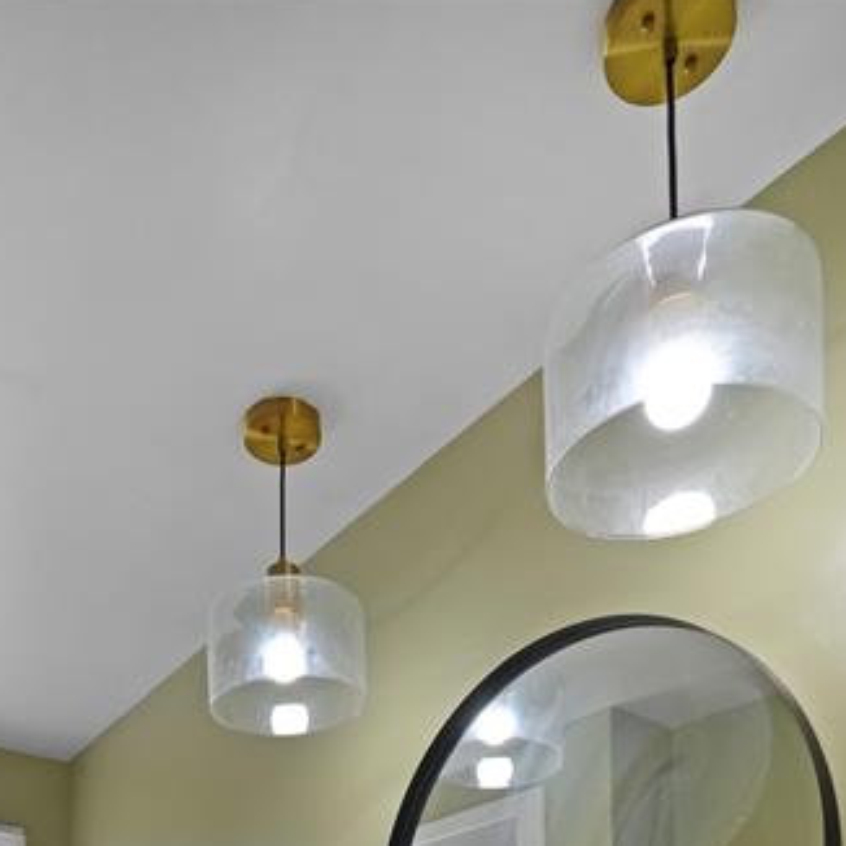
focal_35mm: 30
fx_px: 830
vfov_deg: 40.3
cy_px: 986
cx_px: 311
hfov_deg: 53.4
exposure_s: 1/125
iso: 400
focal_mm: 10
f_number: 5.6
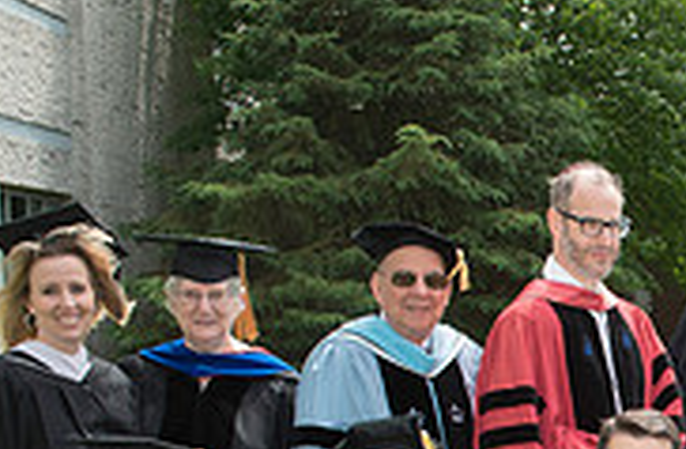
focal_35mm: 99
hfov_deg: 19.3
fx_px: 1875
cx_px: 869
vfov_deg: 13.1
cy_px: 605
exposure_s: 1/250
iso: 320
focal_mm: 28
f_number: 9
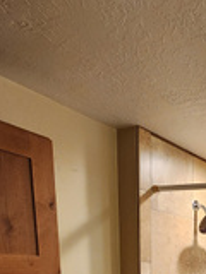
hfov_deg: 31.8
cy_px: 353
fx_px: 309
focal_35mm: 39
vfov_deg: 34.5
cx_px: 235
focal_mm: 2.2
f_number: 2.2
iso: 250
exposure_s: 1/60
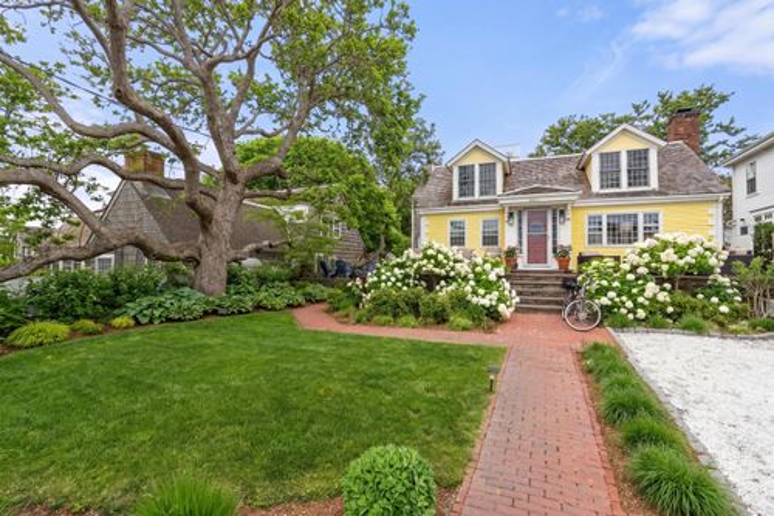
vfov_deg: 73.7
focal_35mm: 16
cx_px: 387
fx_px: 344
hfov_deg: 96.8
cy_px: 258
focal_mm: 16
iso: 400
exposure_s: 1/500
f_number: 7.1
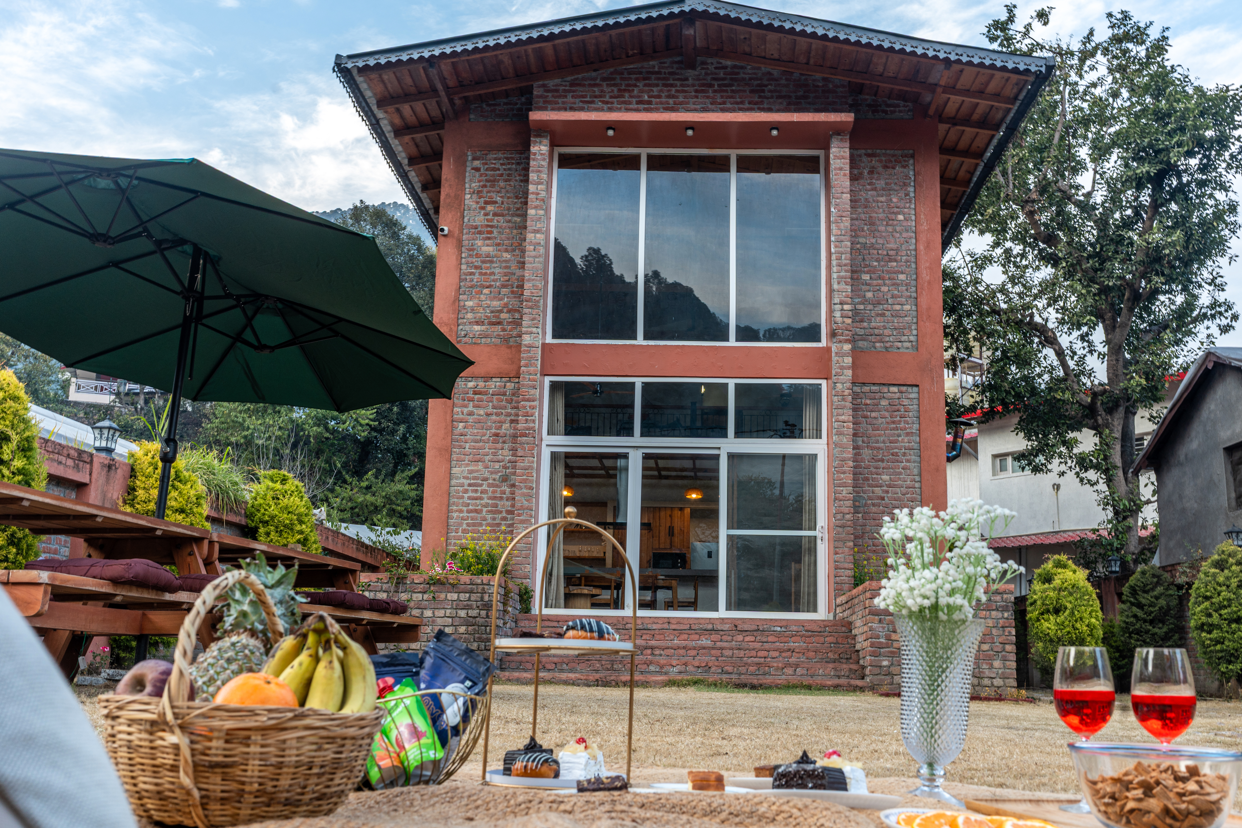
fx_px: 1311
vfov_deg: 35.1
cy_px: 421
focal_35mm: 38
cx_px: 653
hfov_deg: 50.7
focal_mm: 35
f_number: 10
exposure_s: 1/6
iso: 100
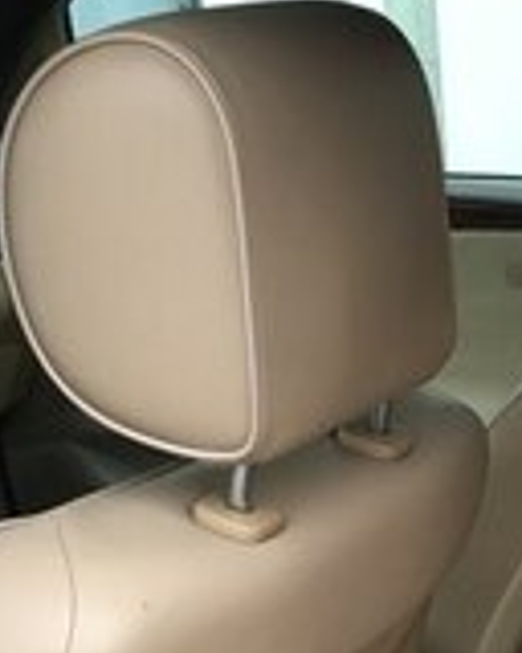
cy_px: 890
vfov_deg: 19.7
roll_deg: +0.6
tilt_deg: -30.3
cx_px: 710
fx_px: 1699
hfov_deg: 16.4
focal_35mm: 88
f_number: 2.2
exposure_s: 1/33
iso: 100
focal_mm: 4.15
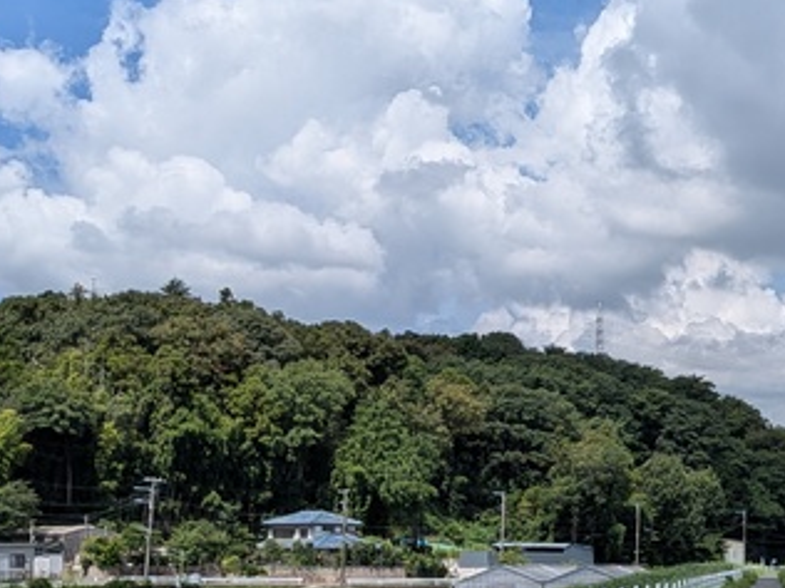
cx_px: 770
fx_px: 1723
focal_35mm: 76
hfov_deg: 24.6
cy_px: 469
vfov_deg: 19.2
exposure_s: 1/2421
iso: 29
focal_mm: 4.53
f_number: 1.7
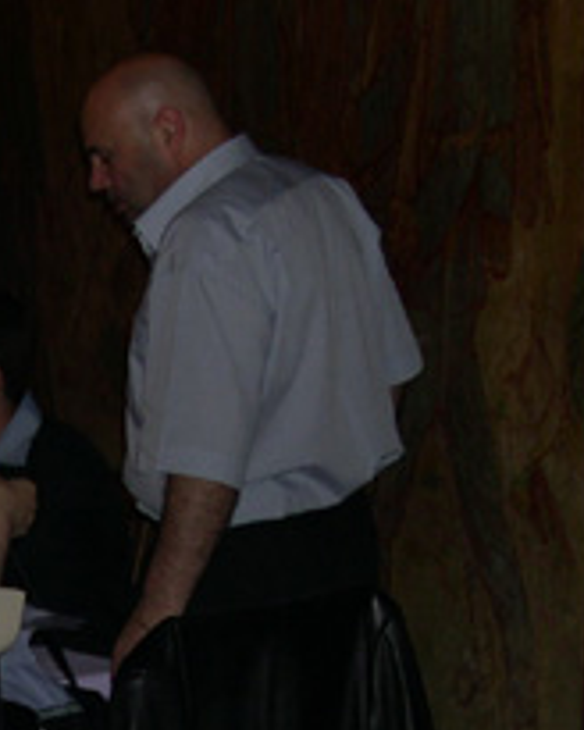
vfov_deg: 15.6
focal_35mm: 120
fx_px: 2593
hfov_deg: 12.6
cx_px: -64
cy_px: 798
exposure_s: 1/60
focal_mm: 9
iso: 100
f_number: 2.9
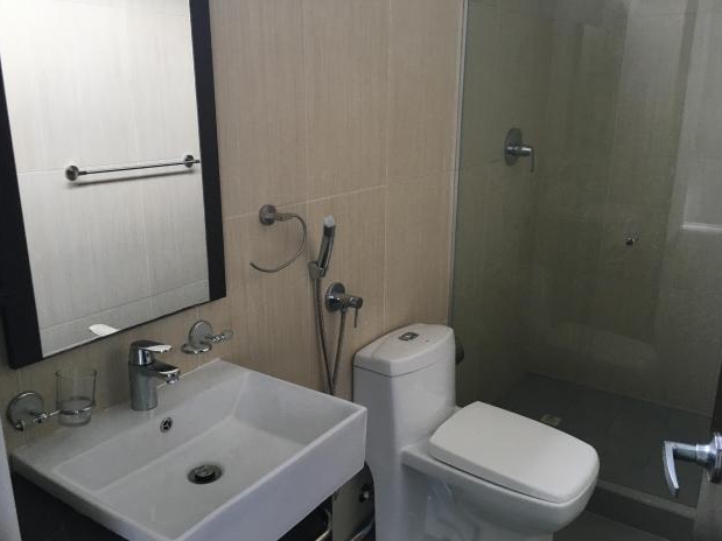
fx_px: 626
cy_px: 279
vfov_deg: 46.8
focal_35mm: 30
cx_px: 352
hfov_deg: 60.0
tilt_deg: -16.5
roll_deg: +0.3
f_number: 2.2
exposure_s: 1/33
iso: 64
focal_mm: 4.15
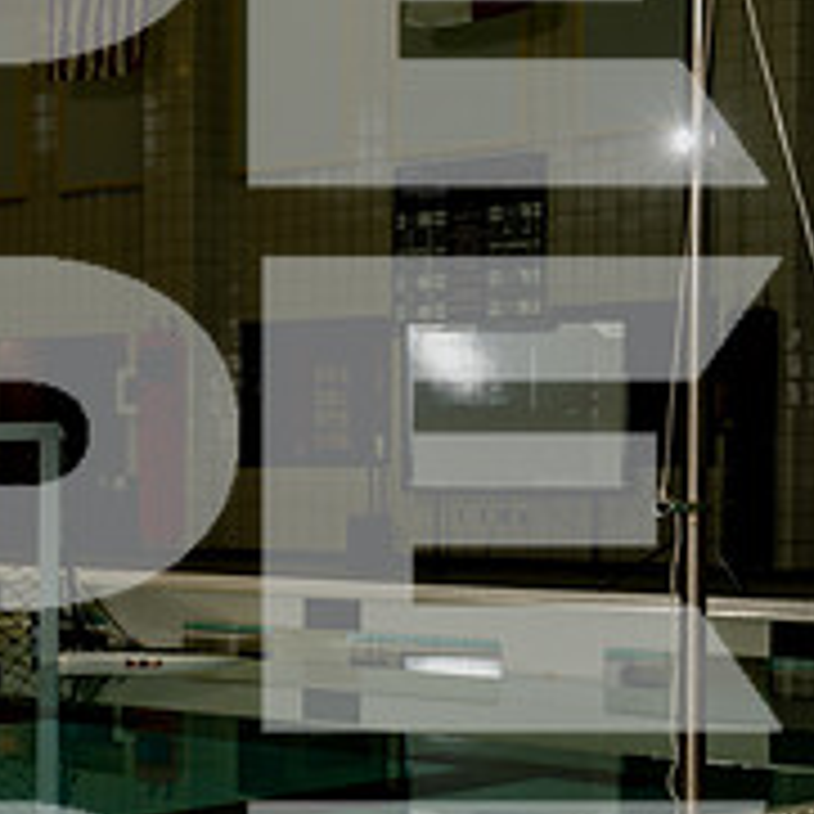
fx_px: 2607
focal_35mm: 98
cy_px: 497
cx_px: -364
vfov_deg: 17.7
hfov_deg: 16.4
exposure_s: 1/250
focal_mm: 35
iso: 100
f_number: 5.6
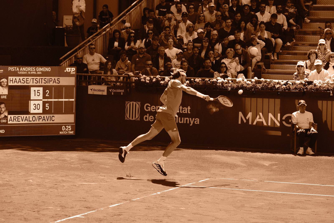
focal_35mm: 120
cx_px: 167
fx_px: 1113
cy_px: 112
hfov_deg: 17.1
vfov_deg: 11.4
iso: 640
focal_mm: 80
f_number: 5.6
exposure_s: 1/640
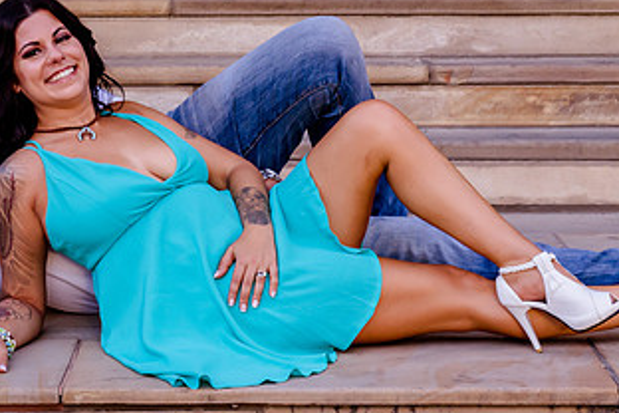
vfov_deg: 11.0
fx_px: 2132
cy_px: 140
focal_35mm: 124
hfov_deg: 16.5
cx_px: 235
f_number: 8
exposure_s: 1/125
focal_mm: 52
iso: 640
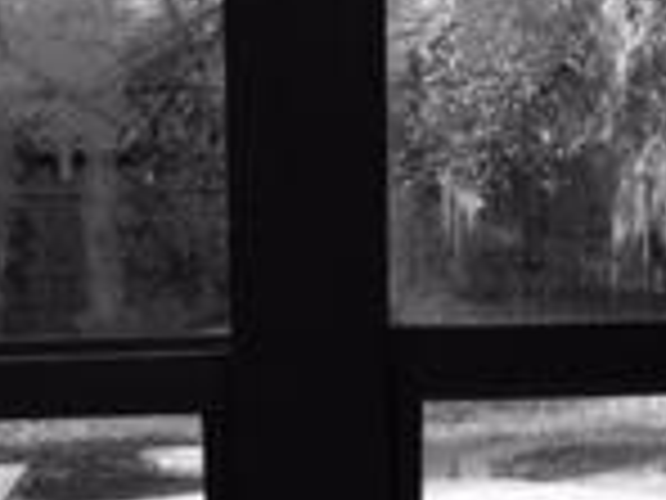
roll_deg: +1.6
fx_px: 2405
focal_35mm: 125
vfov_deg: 11.5
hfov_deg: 15.7
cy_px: 689
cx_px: 153
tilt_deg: -12.1
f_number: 2.2
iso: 32
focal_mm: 4.15
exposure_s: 1/124
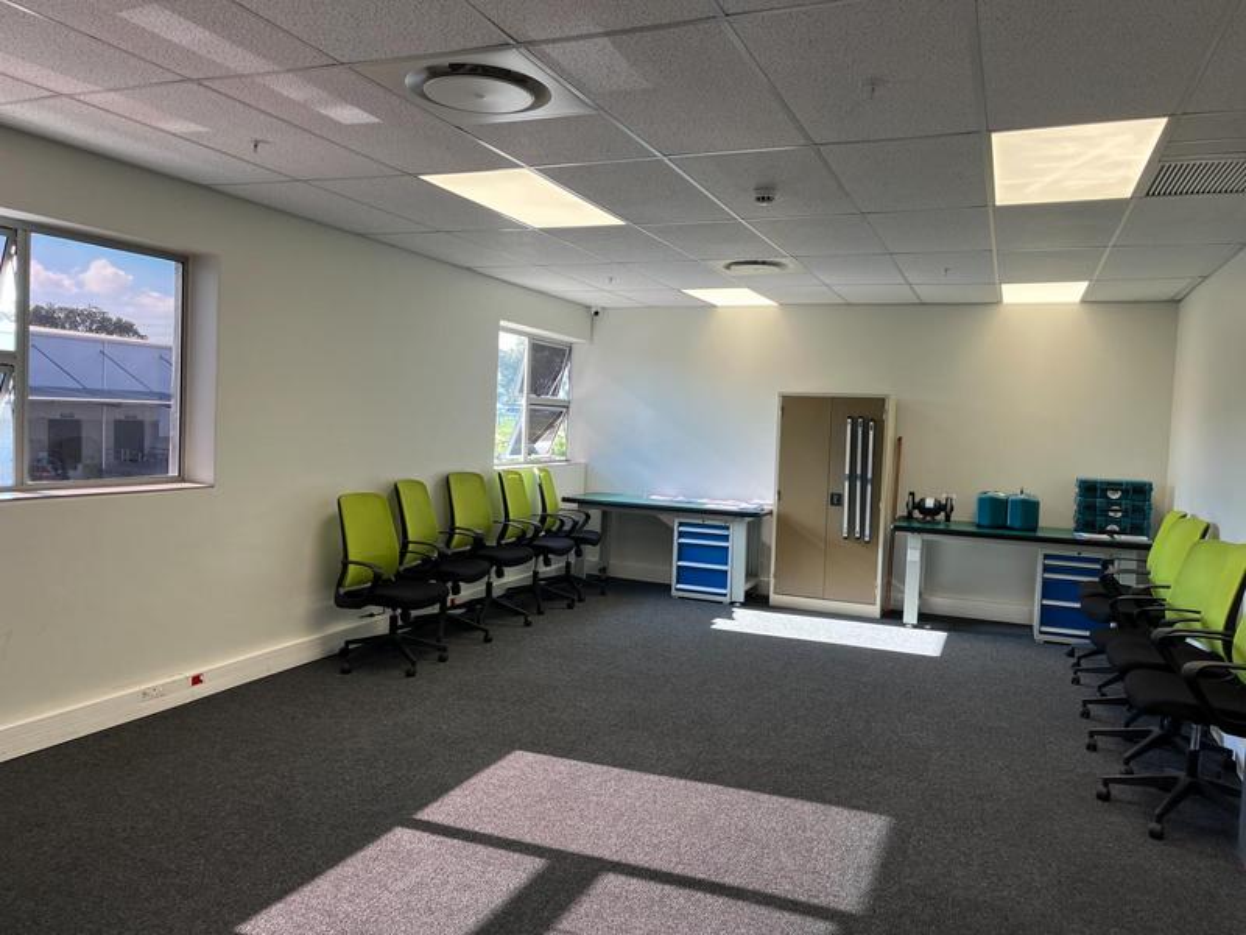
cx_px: 623
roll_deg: -2.3
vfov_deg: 53.1
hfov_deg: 67.3
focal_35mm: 26
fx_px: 936
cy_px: 468
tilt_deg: -3.0
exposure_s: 1/122
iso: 40
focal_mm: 5.1
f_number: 1.6
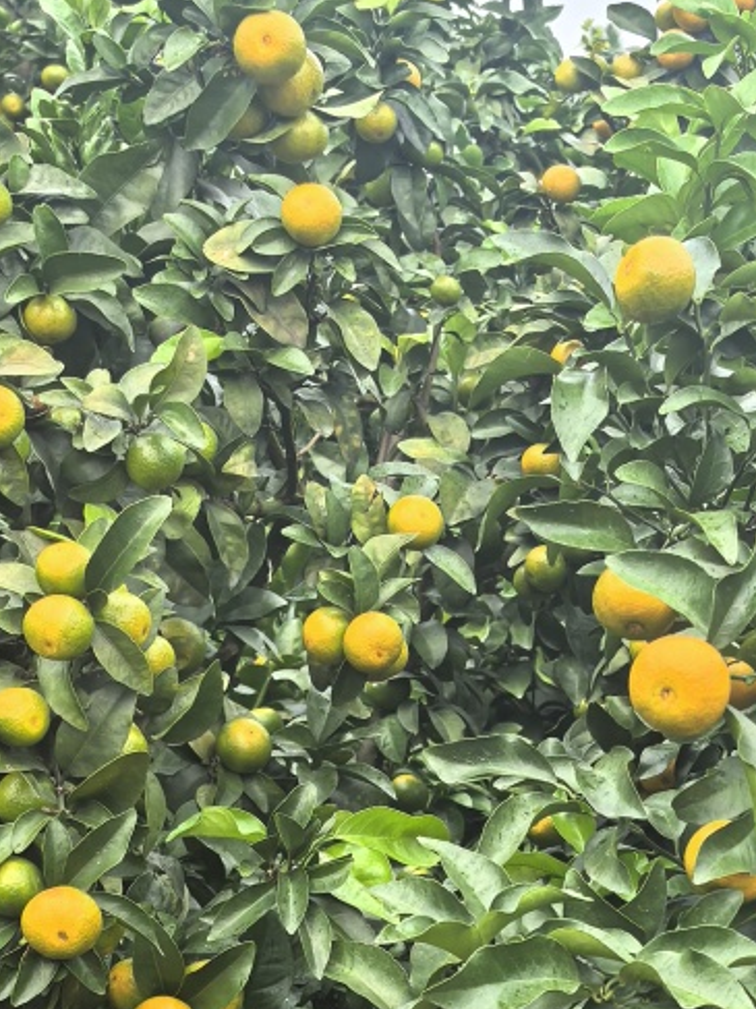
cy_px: 964
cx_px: 725
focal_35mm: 92
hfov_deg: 15.8
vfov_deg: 20.7
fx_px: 2680
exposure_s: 1/904
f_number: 2
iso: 50
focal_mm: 6.98
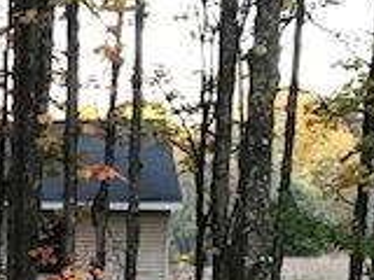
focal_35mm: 112
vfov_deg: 12.7
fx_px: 1210
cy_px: 383
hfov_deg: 16.0
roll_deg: -1.8
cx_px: -196
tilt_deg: -7.6
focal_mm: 3.99
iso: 40
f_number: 1.8
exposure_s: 1/17
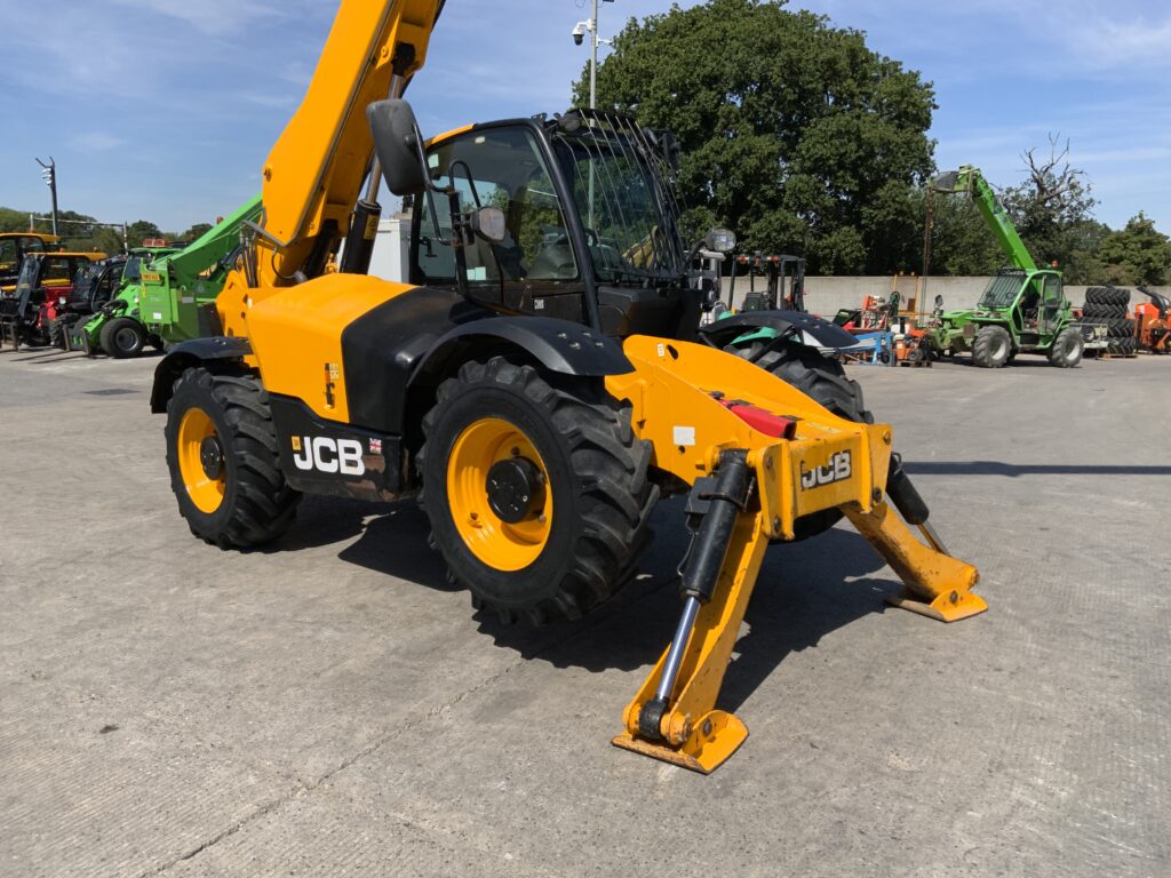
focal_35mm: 29
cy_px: 439
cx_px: 586
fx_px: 981
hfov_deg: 61.7
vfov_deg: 48.2
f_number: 1.8
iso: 16
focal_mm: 3
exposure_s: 1/2058
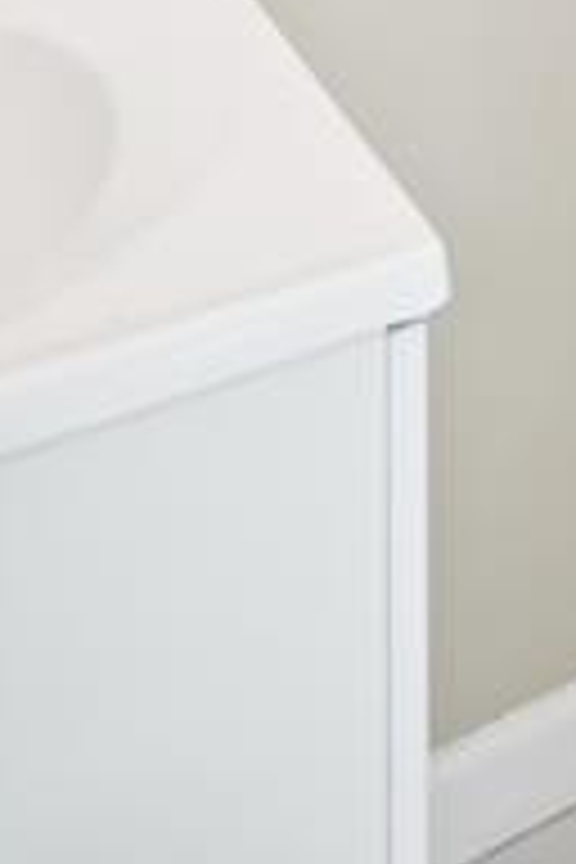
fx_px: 1440
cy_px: -576
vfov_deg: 23.2
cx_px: 891
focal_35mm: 60
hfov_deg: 19.4
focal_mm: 10
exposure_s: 1/5
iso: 400
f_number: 10
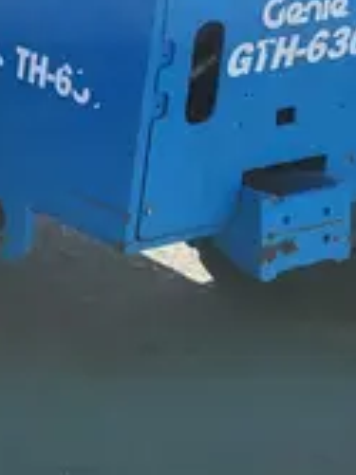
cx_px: -148
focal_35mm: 114
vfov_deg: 15.8
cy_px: -246
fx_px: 1565
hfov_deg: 12.4
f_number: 1.8
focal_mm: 5.4
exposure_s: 1/2470
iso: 40
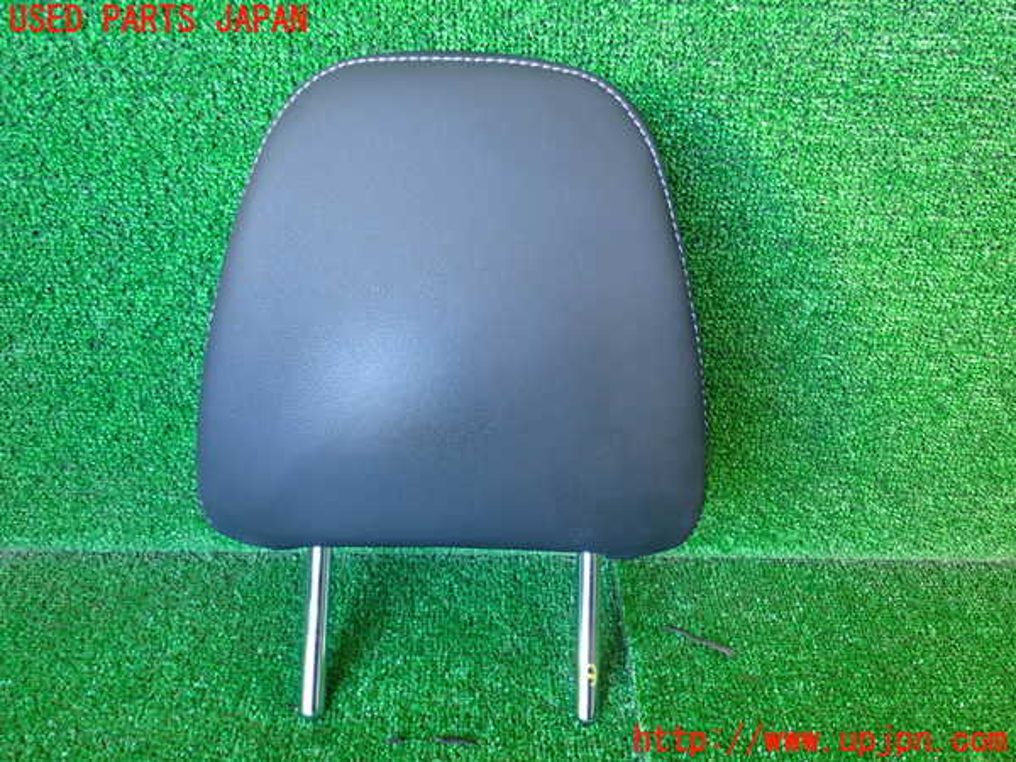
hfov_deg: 60.0
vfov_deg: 46.8
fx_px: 881
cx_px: 508
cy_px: 381
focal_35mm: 30
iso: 320
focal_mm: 5.4
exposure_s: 1/30
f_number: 2.3
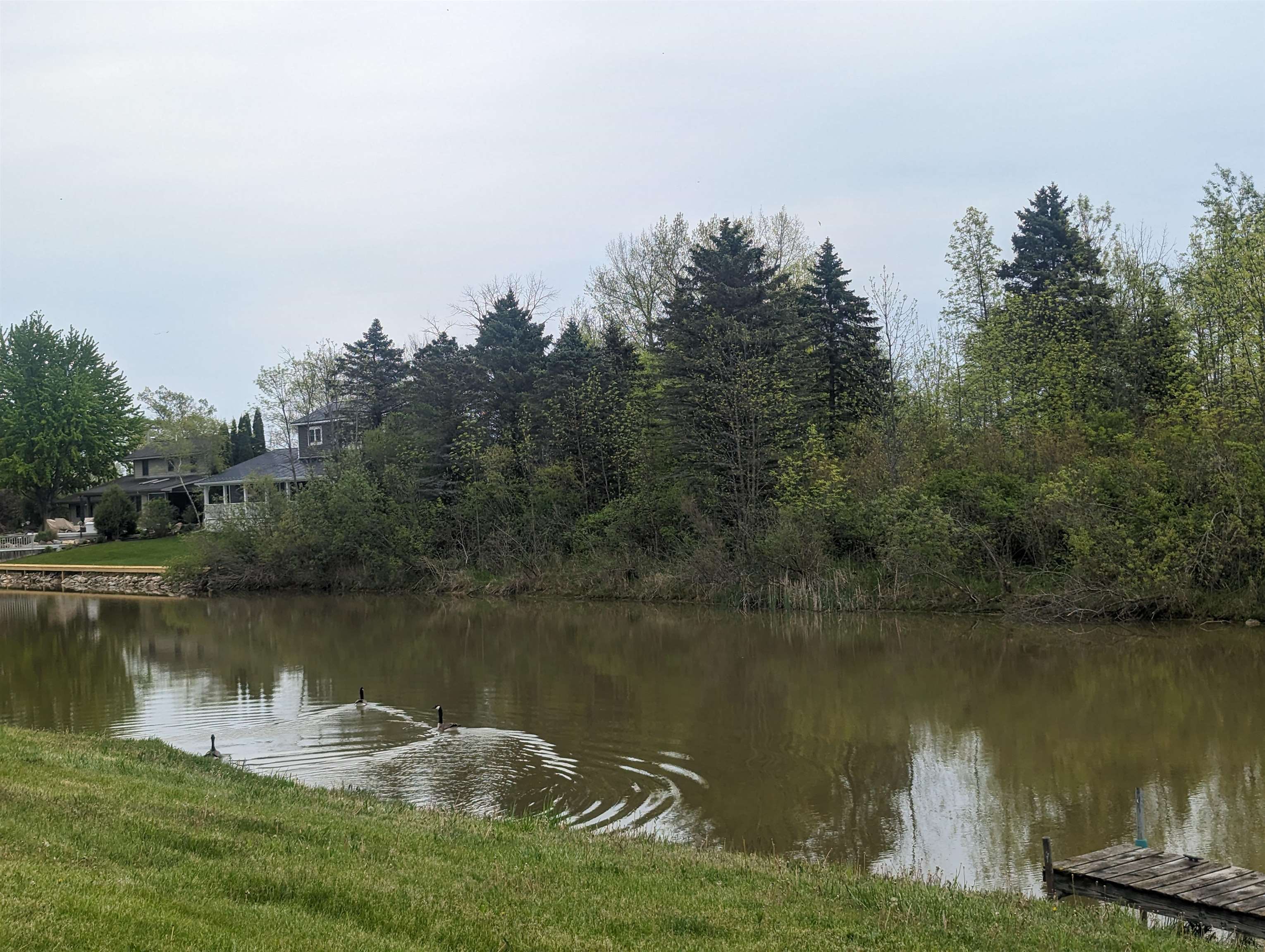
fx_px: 1757
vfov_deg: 30.3
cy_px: 476
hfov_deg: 39.6
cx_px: 632
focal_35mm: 48
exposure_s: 1/493
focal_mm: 6.81
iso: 47
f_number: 1.85
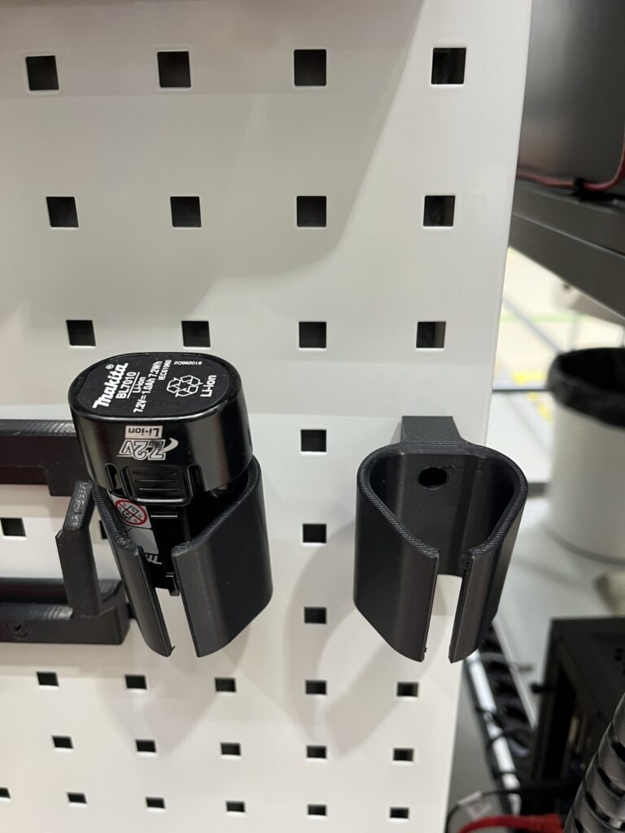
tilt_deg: -25.1
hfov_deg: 53.1
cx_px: 312
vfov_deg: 67.3
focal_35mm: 26
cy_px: 416
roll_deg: +1.7
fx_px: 626
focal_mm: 5.1
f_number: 1.6
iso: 100
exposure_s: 1/50
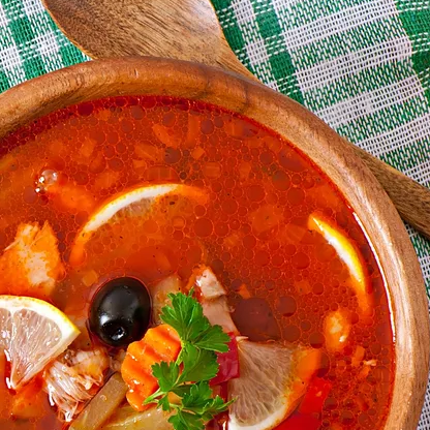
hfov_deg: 5.4
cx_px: -79
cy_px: 307
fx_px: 4512
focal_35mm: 321
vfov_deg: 5.5
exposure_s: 1/200
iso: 100
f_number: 13
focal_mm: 105
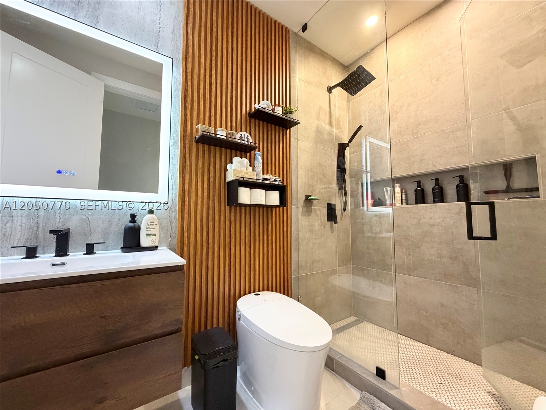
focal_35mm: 14
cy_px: 205
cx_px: 273
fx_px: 221
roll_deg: -0.2
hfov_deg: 102.1
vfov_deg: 85.7
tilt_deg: +4.2
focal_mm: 2.22
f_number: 2.2
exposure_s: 1/60
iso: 500
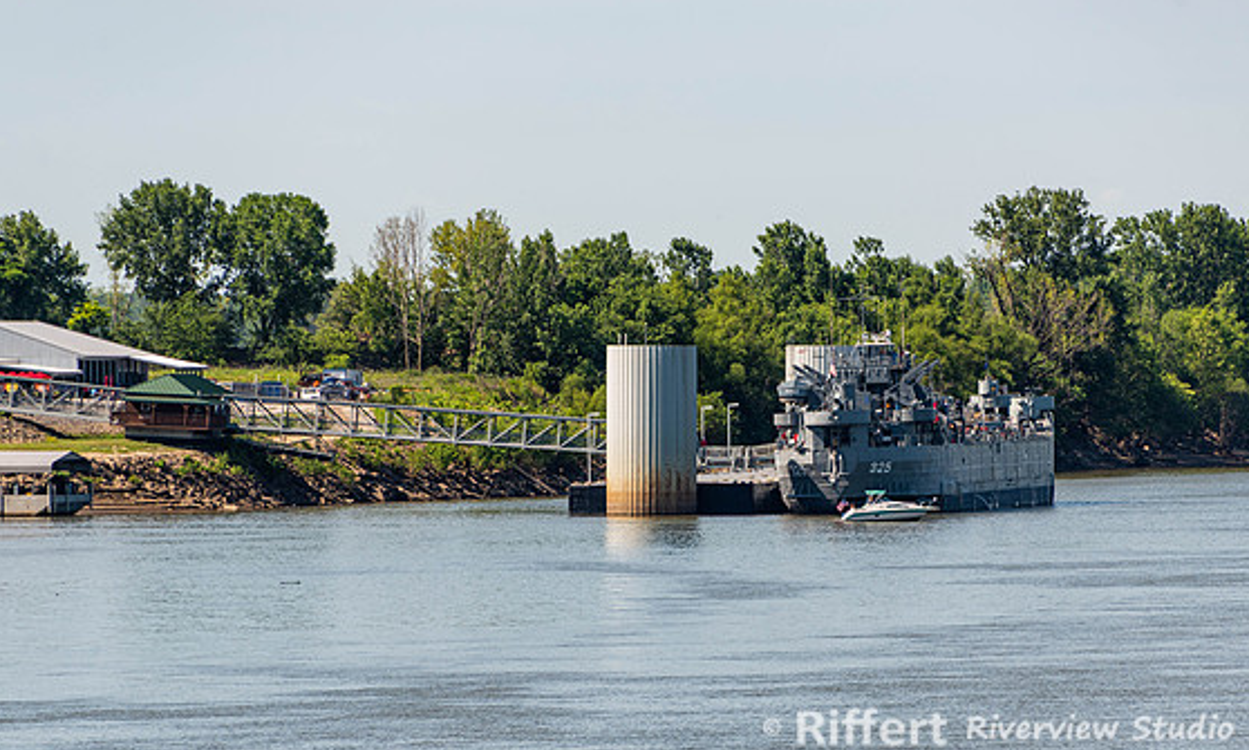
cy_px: 435
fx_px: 14073
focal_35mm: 418
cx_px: 720
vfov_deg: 3.1
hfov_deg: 5.1
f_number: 8
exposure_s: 1/160
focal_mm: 300
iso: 64
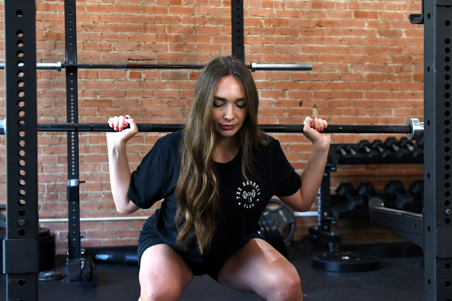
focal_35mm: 63
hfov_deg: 31.9
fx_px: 791
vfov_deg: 21.6
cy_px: 150
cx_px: 226
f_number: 4
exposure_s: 1/100
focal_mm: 42
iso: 1250
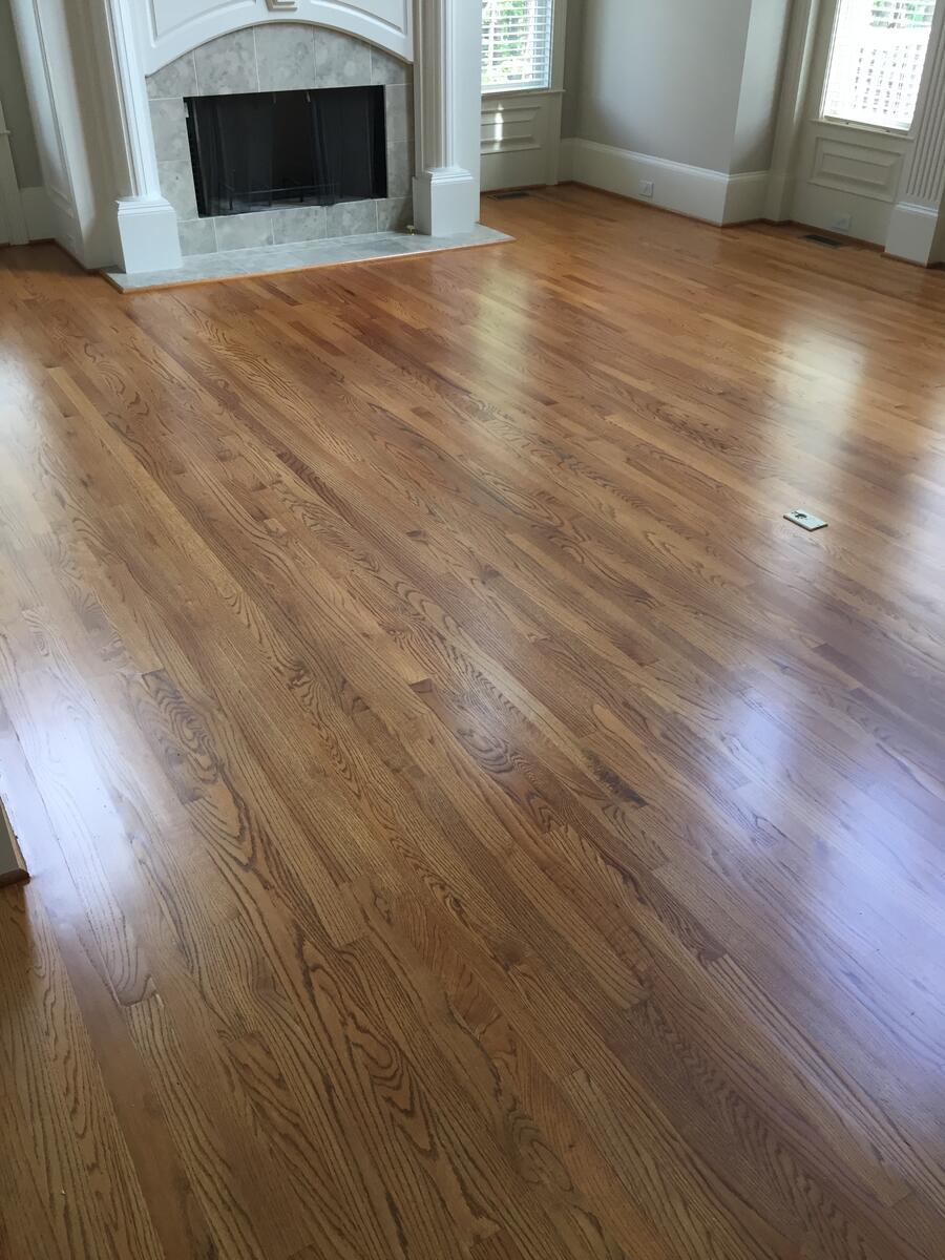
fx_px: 1056
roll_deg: -1.5
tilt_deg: -31.5
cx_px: 472
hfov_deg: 48.2
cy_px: 630
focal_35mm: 29
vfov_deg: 61.7
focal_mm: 4.15
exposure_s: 1/40
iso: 32
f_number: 2.2
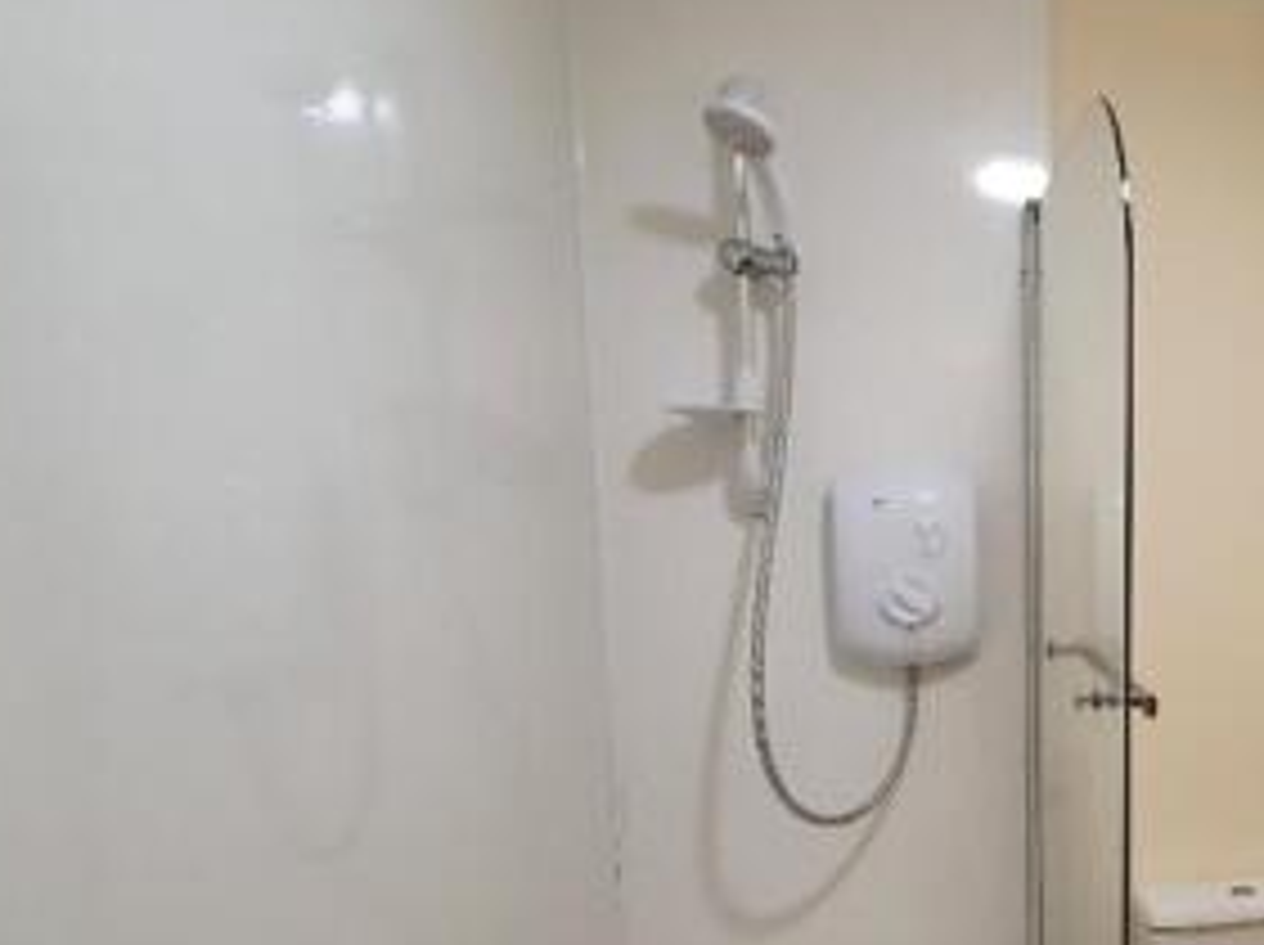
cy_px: 641
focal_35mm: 27
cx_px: 1248
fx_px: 985
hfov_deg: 52.6
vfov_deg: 50.2
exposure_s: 1/50
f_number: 2.2
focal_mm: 1.8
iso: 400
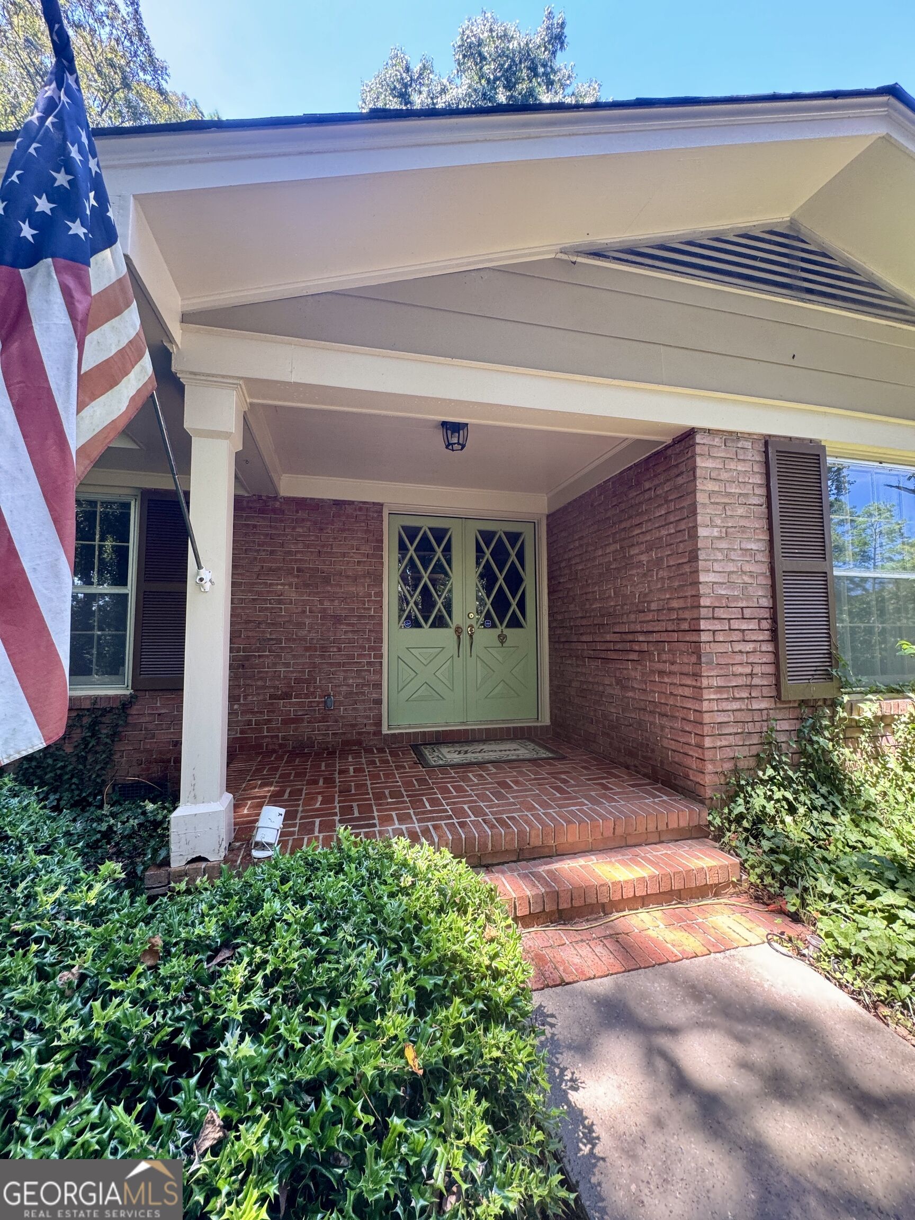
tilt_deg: +3.1
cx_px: 458
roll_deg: +0.3
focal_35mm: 14
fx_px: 493
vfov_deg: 102.1
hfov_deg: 85.7
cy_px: 610
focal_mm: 2.22
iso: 125
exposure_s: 1/99
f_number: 2.2
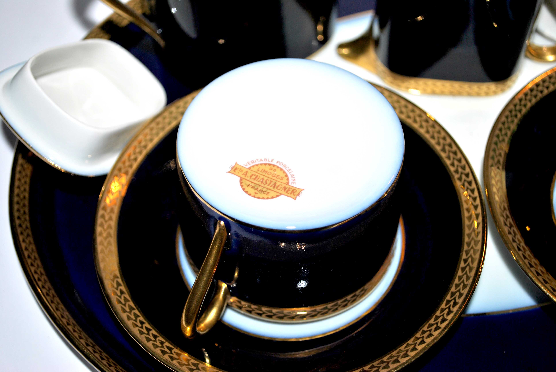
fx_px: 789
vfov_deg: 26.6
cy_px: 186
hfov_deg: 38.8
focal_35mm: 51
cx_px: 278
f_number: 5
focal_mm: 34
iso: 100
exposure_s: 1/125
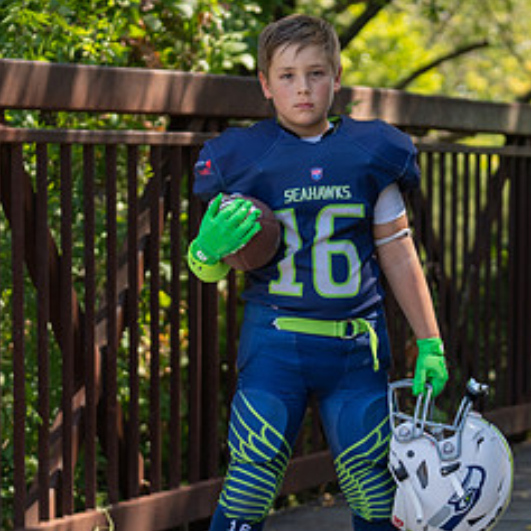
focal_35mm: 158
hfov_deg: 11.1
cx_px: 319
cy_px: 307
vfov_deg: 11.1
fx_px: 2742
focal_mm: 70
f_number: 2.8
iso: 100
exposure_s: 1/320
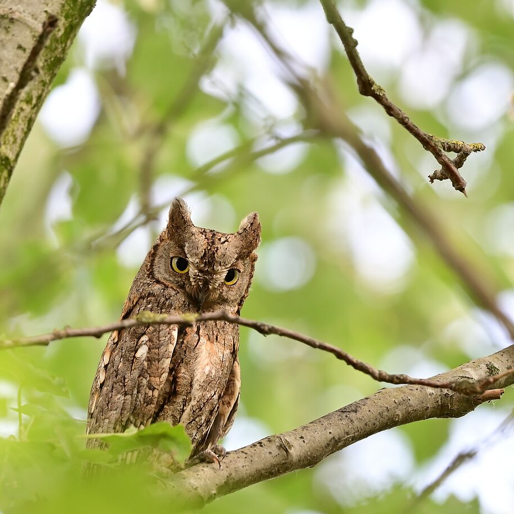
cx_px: 207
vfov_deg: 1.6
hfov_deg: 1.6
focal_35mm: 1119
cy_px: 270
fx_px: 18798
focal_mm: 500
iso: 400
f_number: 7.1
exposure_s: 1/100
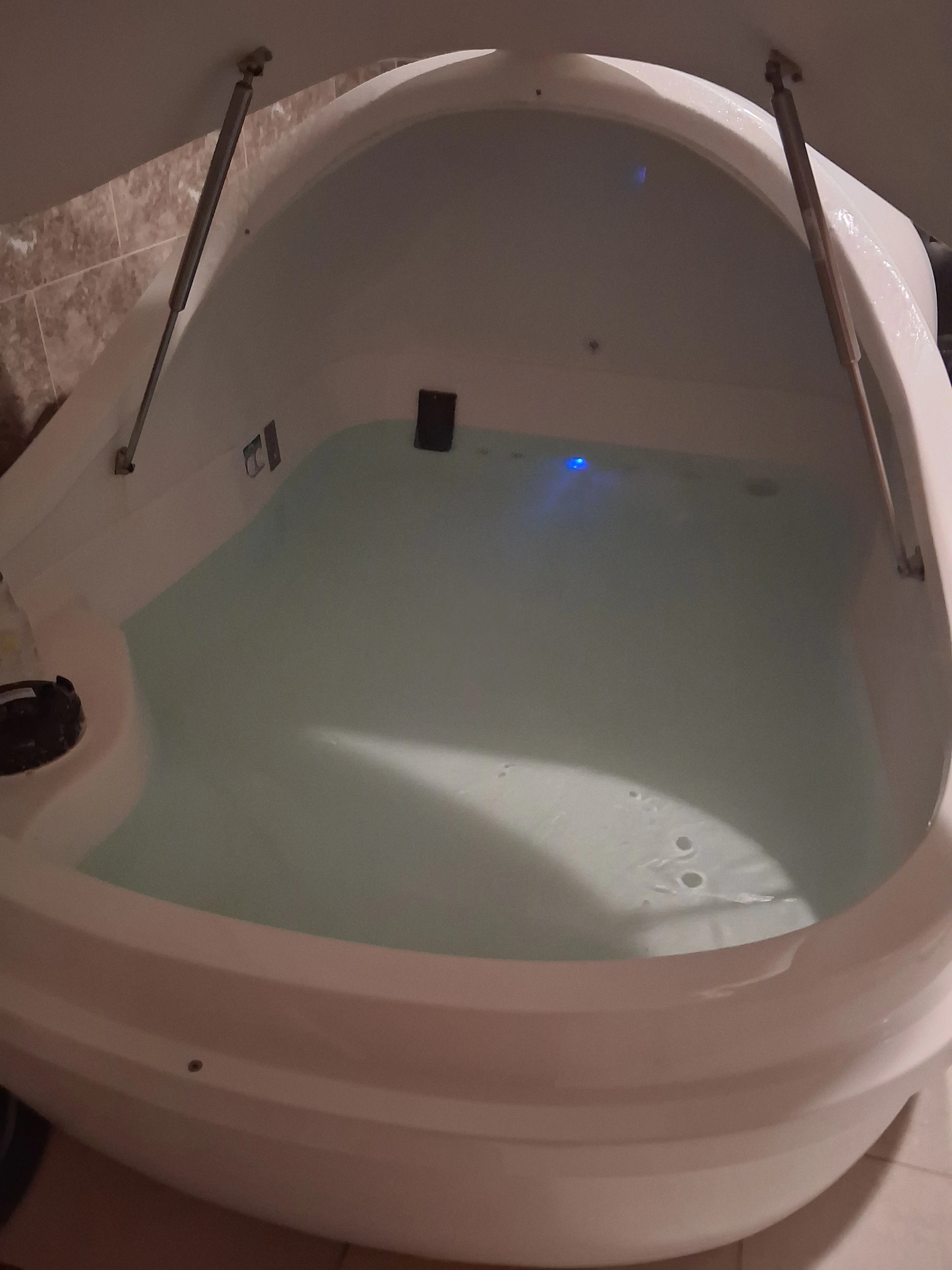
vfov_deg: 67.3
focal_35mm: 26
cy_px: 635
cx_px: 476
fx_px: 953
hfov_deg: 53.1
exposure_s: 1/17
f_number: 1.8
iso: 1000
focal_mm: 3.98
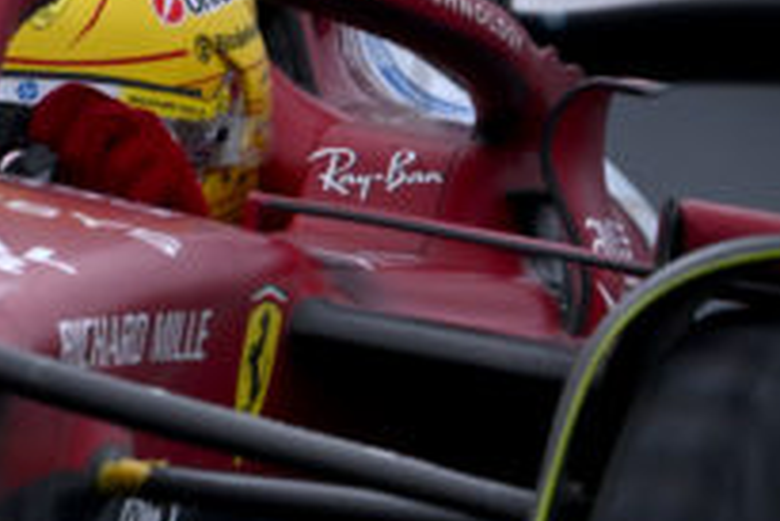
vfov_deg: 0.7
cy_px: 586
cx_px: -411
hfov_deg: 1.0
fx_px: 44425
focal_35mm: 2049
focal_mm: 560
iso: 1000
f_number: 4
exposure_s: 1/2000
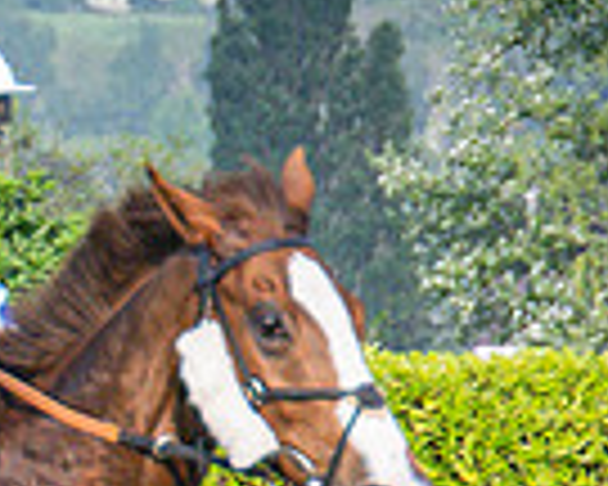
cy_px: 750
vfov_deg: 1.4
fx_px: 19830
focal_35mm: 1102
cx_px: -1423
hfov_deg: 1.7
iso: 400
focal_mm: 98
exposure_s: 1/2000
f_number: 4
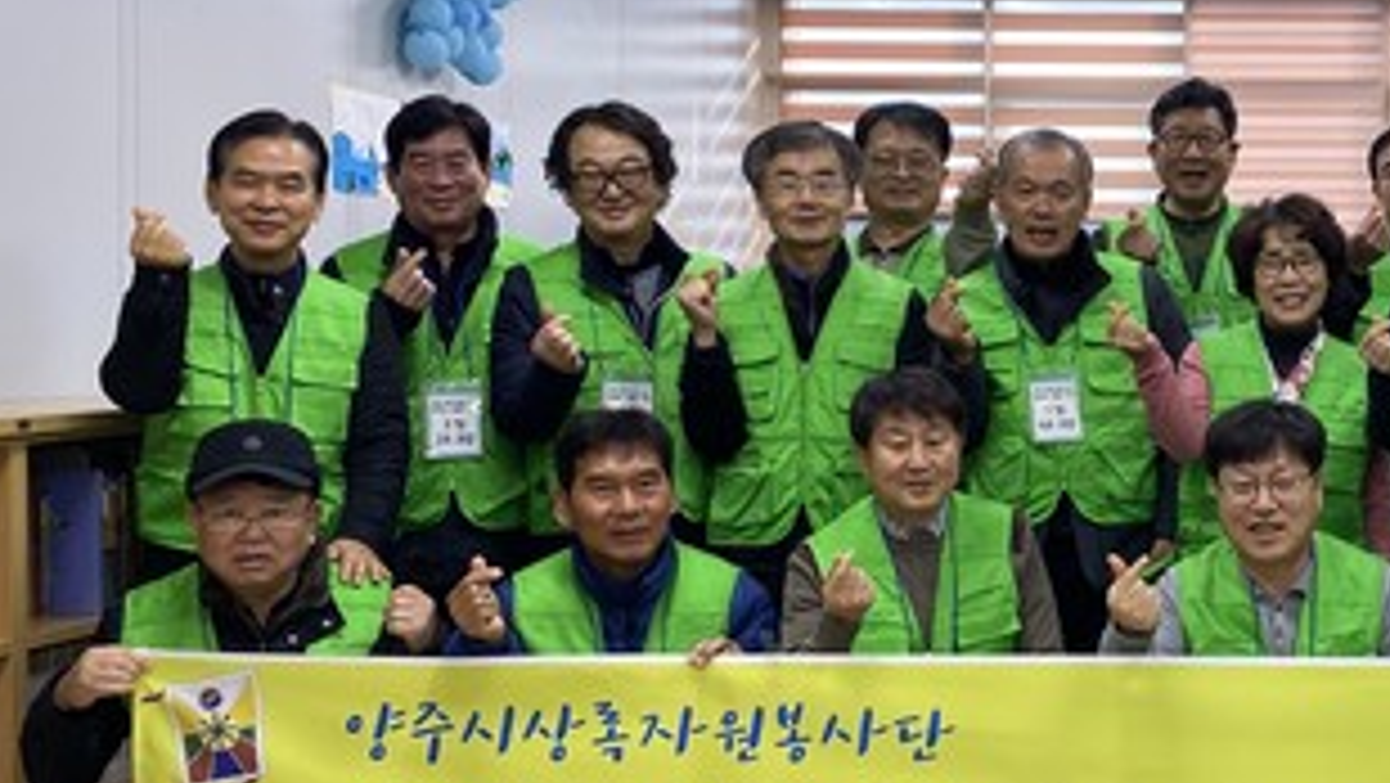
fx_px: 2028
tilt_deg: +0.7
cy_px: 356
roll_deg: +0.5
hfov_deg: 34.9
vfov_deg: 21.8
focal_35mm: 55
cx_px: 1336
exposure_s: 1/60
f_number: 1.8
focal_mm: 4.25
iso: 64
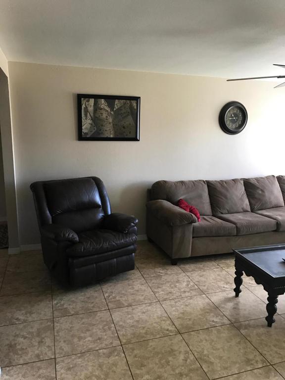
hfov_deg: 49.7
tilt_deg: -10.5
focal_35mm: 28
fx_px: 307
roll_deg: -1.7
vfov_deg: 63.4
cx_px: 142
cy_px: 190
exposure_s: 1/20
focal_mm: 3.99
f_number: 1.8
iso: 40
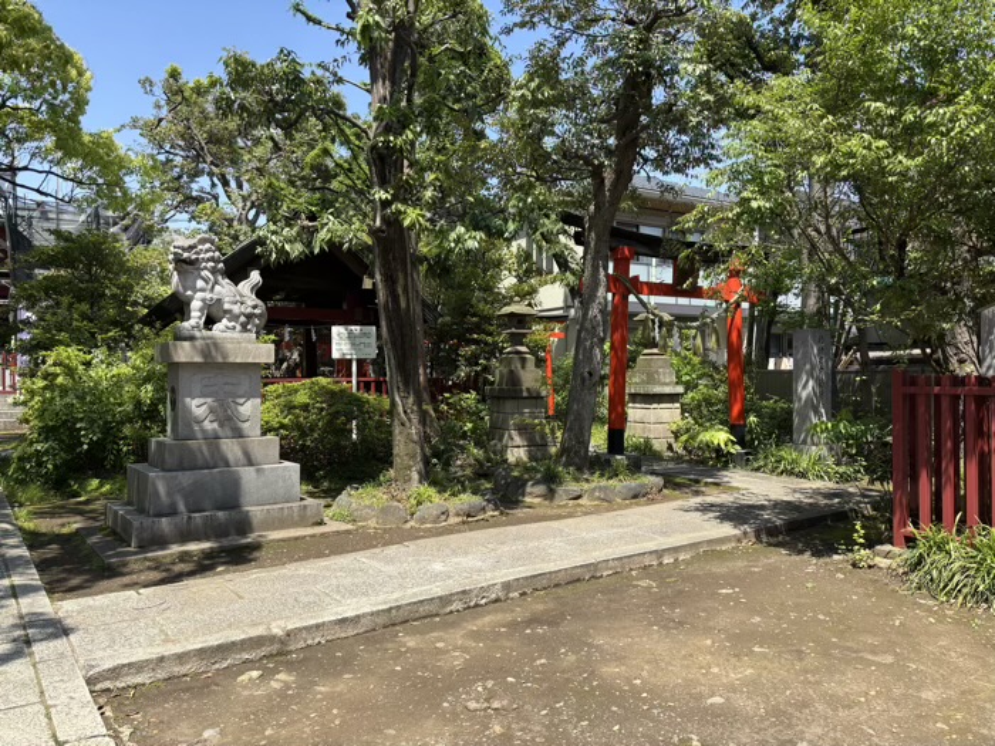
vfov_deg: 53.1
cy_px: 373
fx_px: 747
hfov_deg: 67.3
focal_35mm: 26
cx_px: 498
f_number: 1.6
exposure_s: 1/1458
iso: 50
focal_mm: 5.96
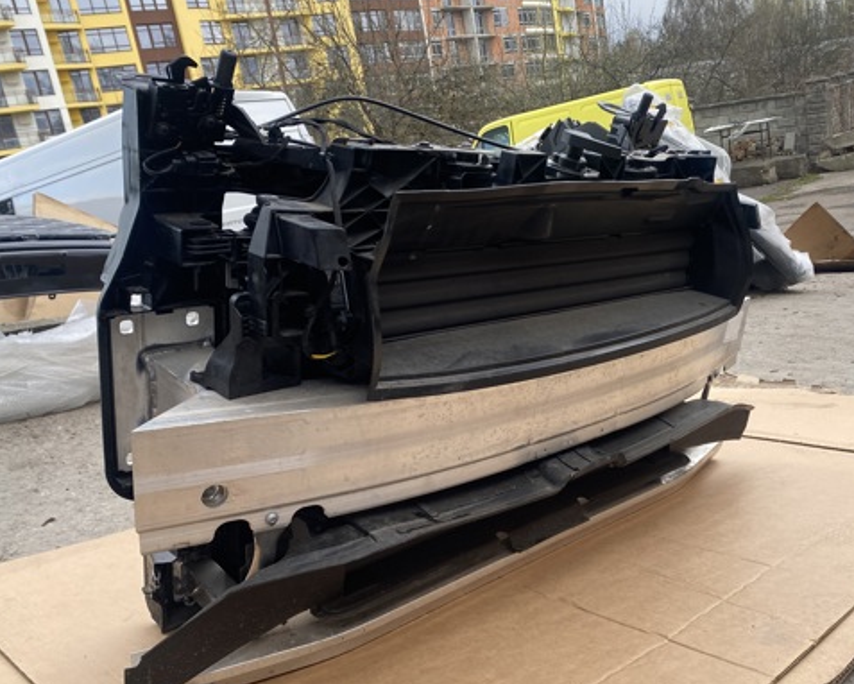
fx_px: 860
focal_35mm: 34
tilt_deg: -17.4
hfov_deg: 52.3
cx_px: 526
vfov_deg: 43.3
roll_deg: +10.0
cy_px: 379
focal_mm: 4.25
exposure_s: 1/418
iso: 32
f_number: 1.8
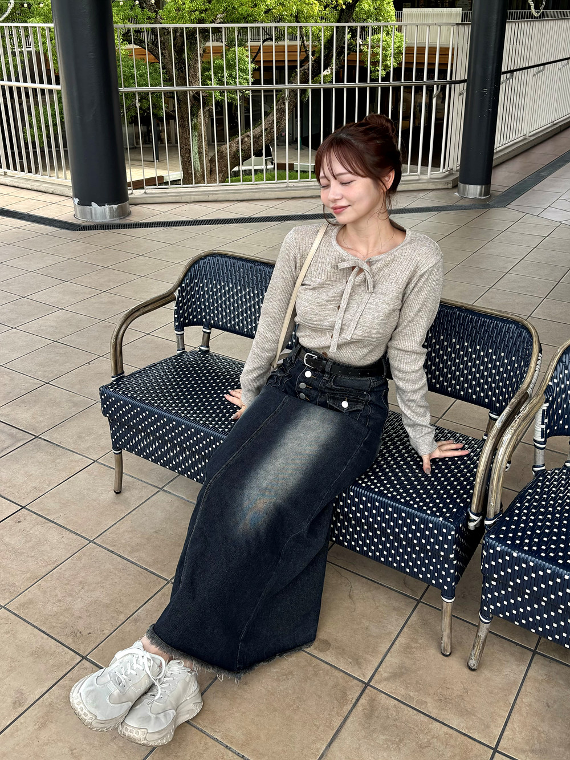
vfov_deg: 67.3
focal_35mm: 26
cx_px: 285
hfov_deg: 53.1
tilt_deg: -21.8
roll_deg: +2.1
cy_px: 380
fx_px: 571
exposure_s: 1/662
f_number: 1.6
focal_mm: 5.96
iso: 50
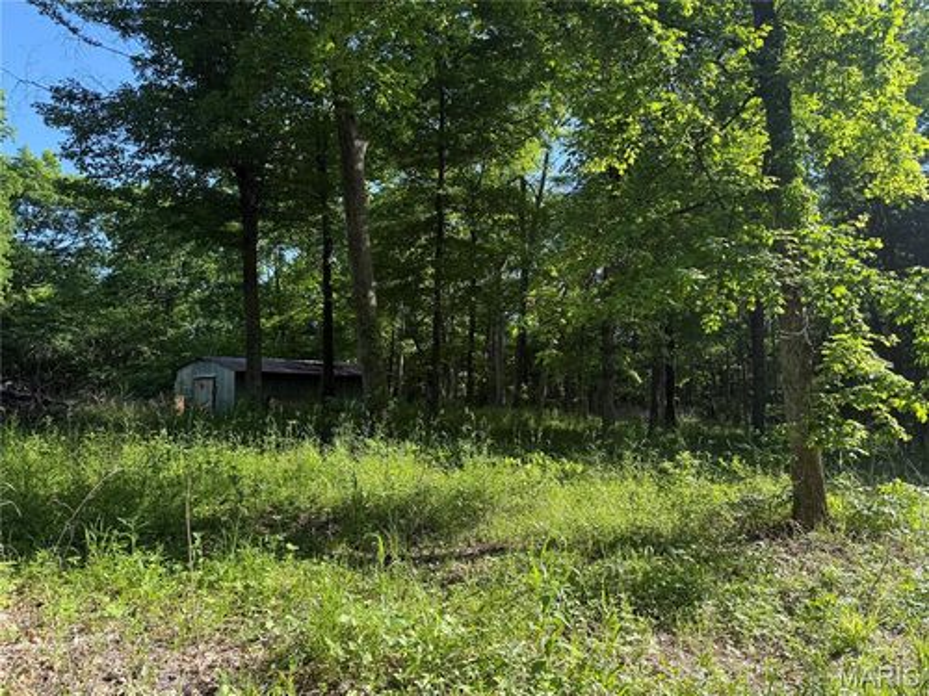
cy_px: 348
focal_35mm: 24
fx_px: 644
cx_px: 464
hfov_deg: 71.6
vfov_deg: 56.8
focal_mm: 6.76
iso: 80
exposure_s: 1/822
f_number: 1.78
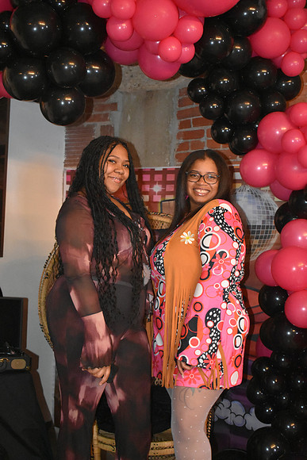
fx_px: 652
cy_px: 230
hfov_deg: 26.5
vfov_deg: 38.9
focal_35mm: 51
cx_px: 154
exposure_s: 1/60
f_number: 4.5
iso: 6400
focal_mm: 34
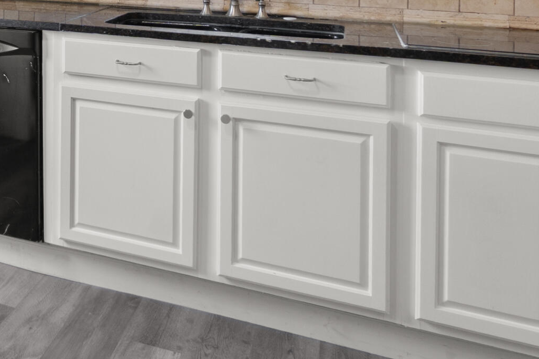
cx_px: -25
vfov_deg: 25.5
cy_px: -127
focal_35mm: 44
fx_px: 659
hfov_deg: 38.4
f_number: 8
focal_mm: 10
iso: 250
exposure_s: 1/2.5
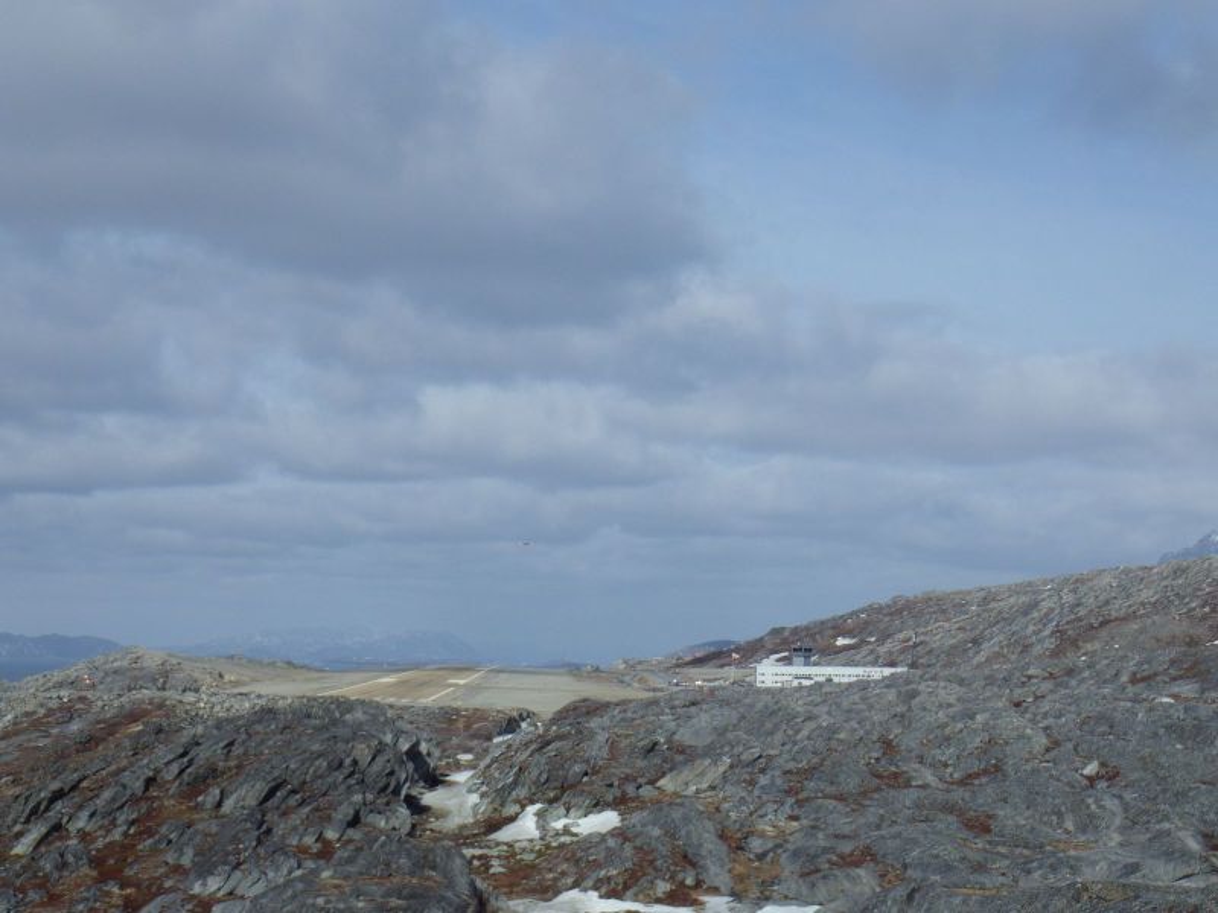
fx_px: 2709
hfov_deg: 25.3
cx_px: 609
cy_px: 456
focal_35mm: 77
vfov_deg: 19.1
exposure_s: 1/800
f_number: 5.8
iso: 125
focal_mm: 13.7
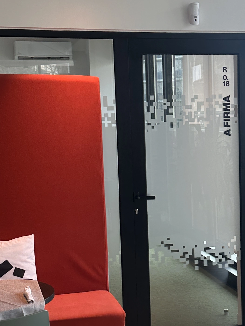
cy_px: 186
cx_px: 184
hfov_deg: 21.1
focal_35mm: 69
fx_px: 651
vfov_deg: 28.1
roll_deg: +1.7
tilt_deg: -5.7
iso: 80
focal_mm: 6.86
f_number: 1.78
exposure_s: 1/257
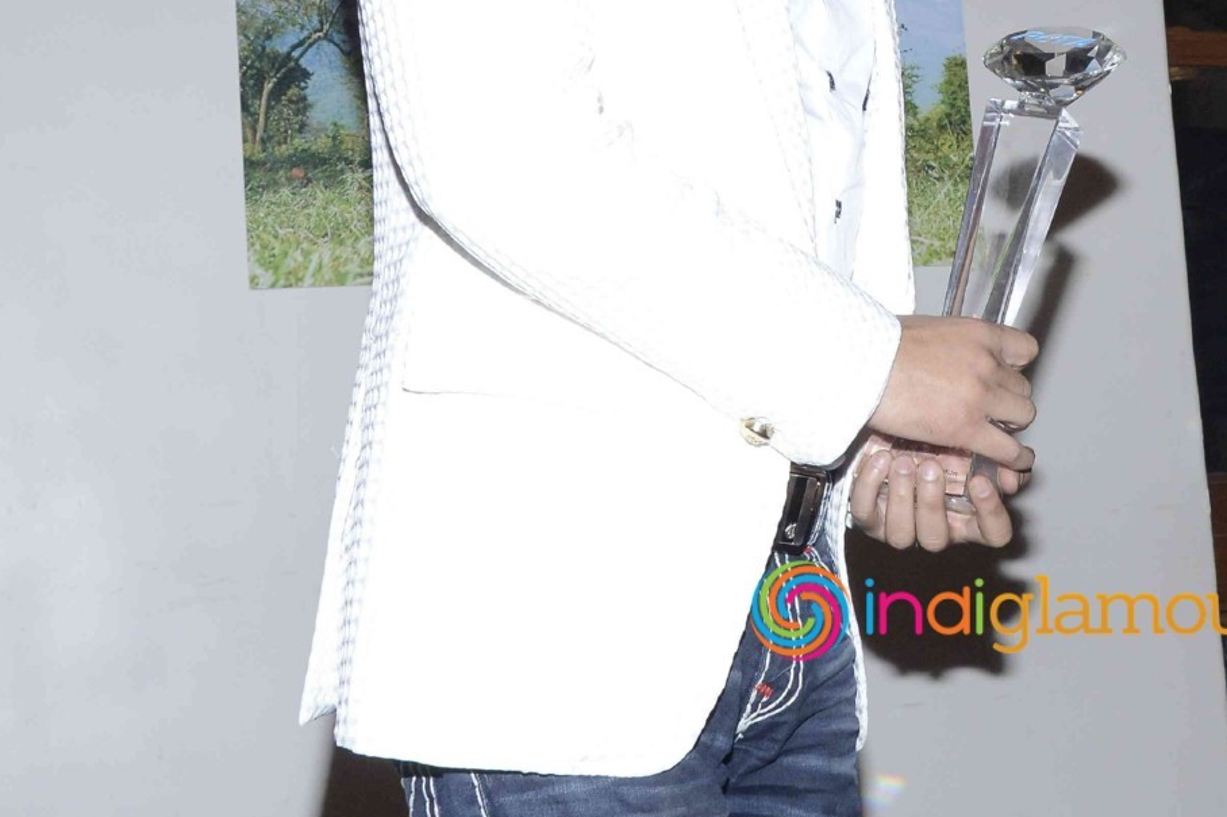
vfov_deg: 17.3
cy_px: 207
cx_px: 1015
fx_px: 2665
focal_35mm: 78
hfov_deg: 25.4
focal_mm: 21
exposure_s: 1/160
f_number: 8
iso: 800
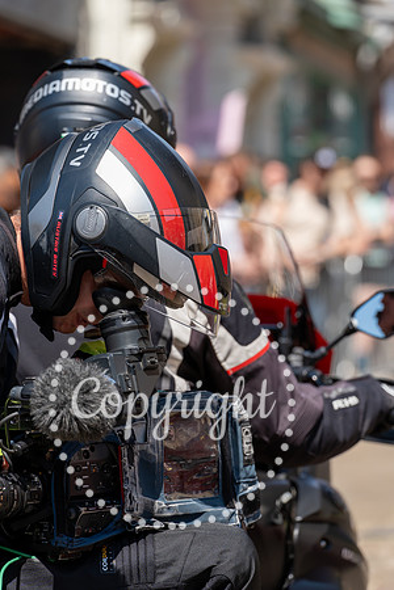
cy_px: 295
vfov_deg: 13.2
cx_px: 197
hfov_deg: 8.8
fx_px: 2561
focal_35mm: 156
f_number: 4.5
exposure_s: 1/800
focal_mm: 156
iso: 160
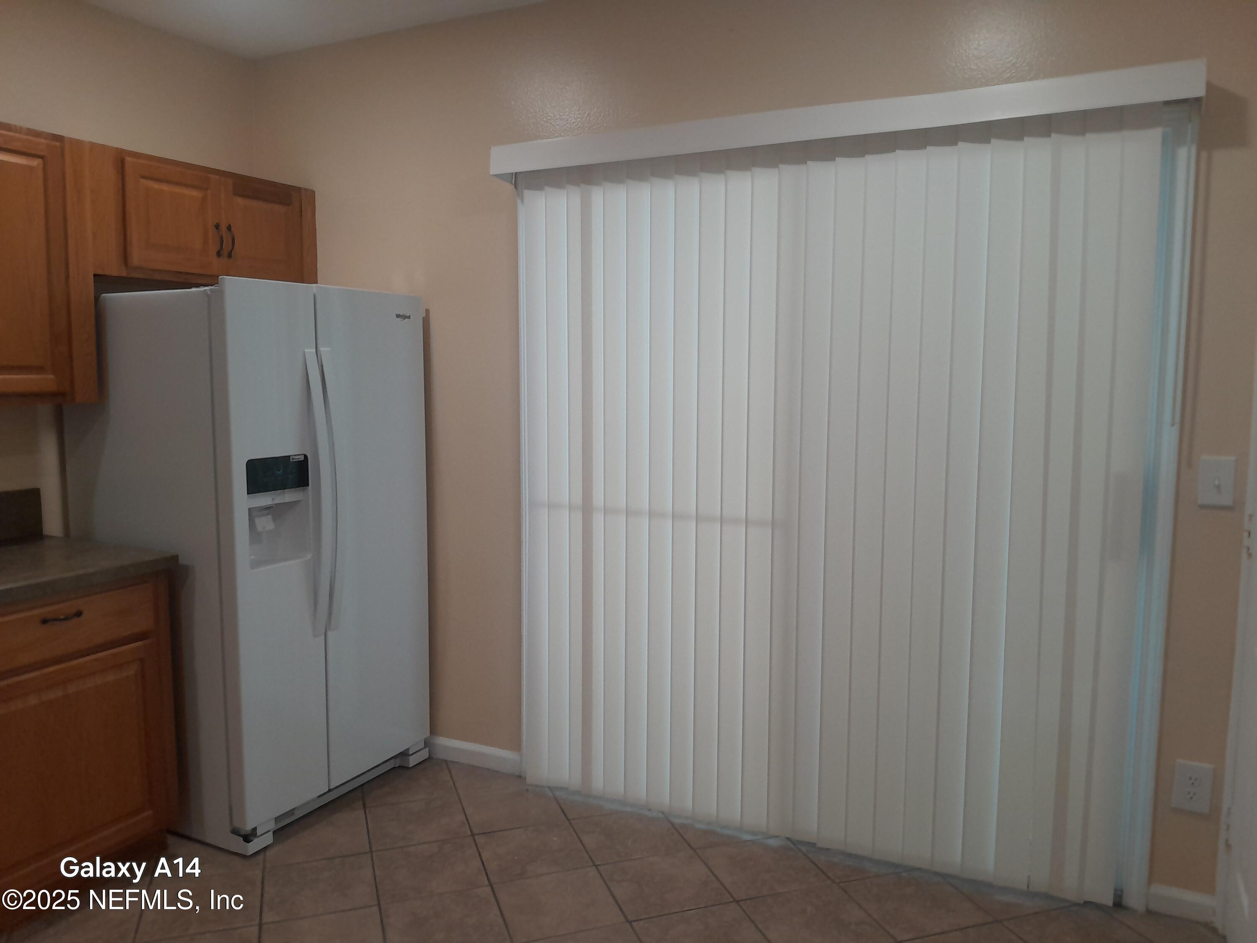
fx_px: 944
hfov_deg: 67.3
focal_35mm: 26
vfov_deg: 53.1
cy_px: 472
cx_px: 628
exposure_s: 1/60
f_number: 1.8
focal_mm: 3.98
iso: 125
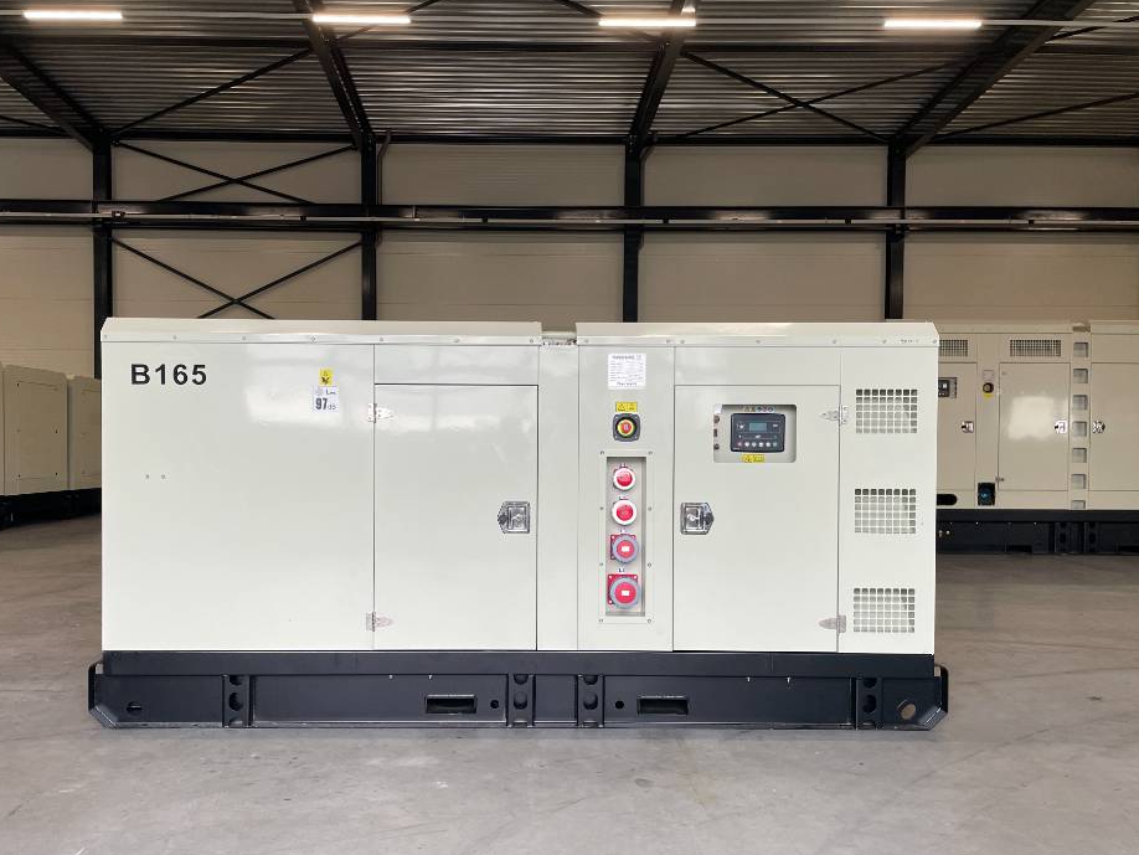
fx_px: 954
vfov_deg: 48.2
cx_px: 517
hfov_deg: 61.5
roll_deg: -0.6
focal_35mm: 29
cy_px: 473
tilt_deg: -2.1
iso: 80
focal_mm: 4.2
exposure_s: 1/100
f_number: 1.6
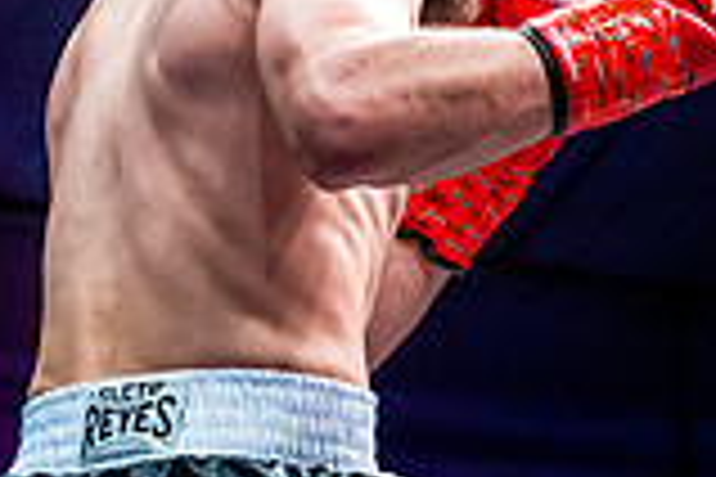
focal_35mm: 193
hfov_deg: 10.4
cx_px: 911
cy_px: 261
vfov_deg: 7.1
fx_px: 3838
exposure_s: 1/1000
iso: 4000
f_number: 4
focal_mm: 47
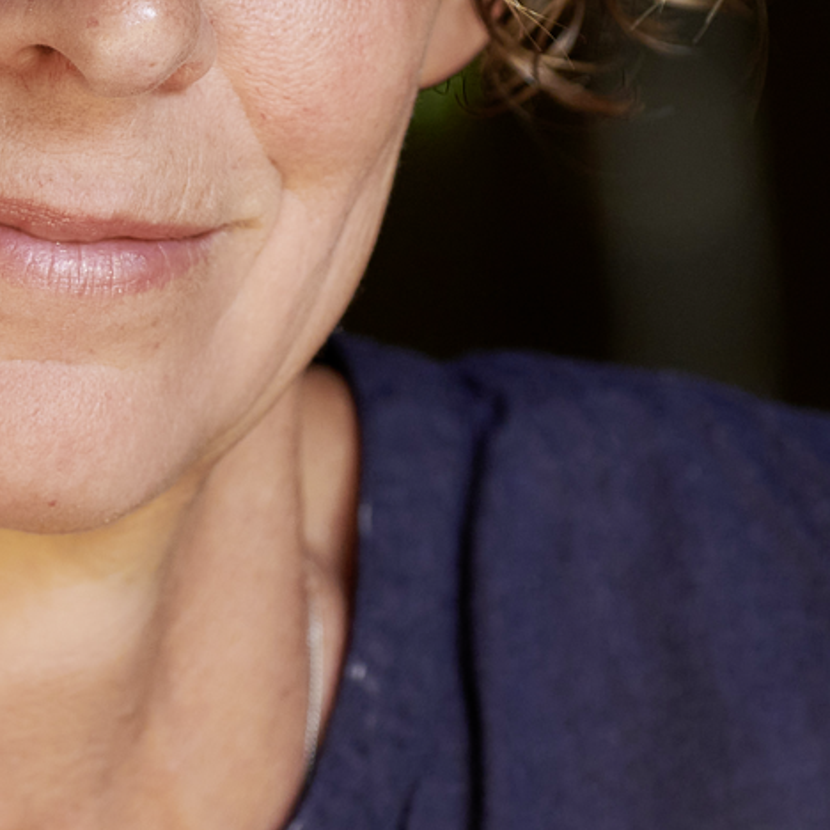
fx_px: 15951
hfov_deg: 3.0
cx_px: -57
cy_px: 445
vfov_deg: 3.0
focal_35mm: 588
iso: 200
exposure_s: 1/160
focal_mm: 135
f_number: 4
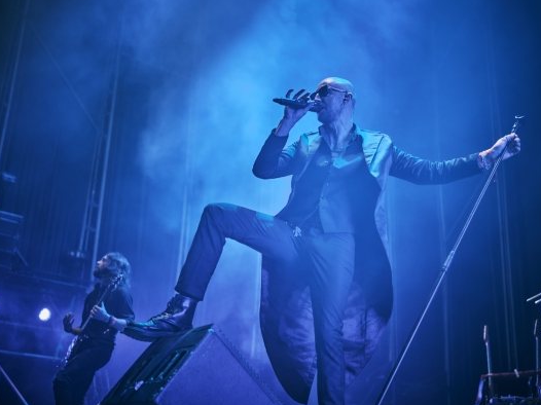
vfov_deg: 32.2
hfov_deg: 42.1
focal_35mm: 45
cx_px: 294
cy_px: 202
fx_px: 703
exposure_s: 1/125
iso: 500
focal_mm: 27
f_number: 1.2
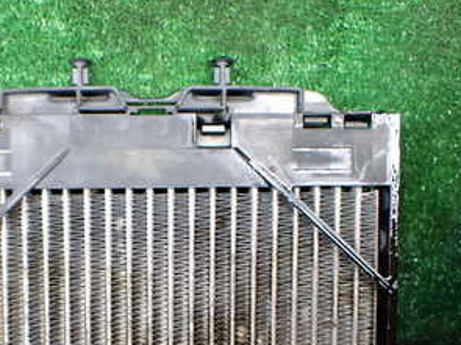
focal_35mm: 61
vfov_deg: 23.4
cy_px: 306
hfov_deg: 31.6
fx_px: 812
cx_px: 173
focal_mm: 5.4
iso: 500
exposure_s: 1/125
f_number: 2.3
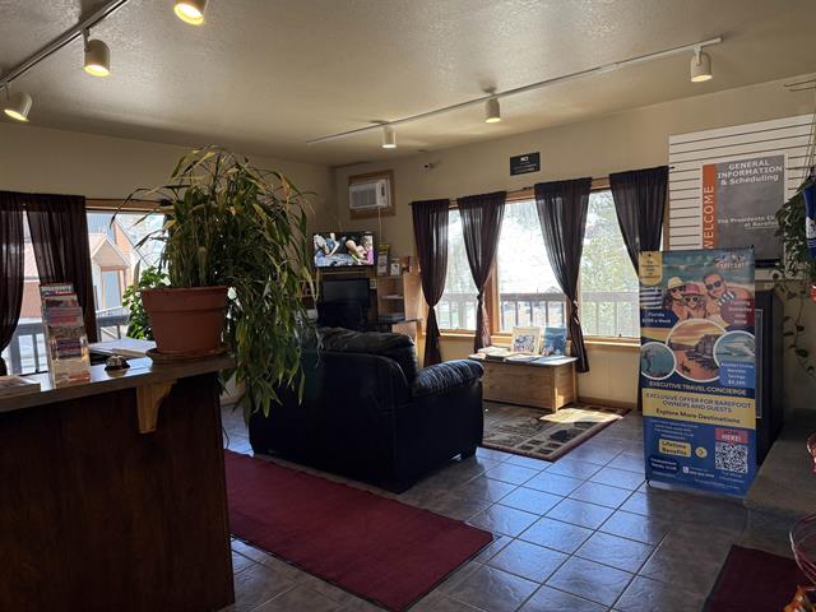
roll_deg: +2.7
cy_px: 306
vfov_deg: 56.8
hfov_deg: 71.6
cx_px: 408
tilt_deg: -5.4
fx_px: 566
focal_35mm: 24
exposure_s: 1/180
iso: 200
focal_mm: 6.76
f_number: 1.78
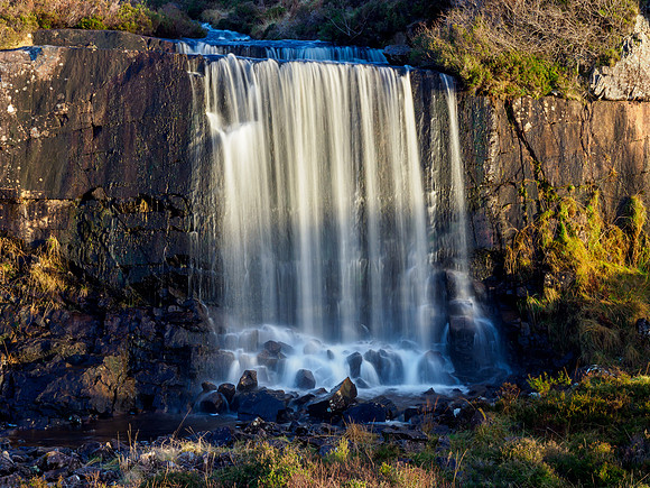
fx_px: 1371
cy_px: 241
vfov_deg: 20.2
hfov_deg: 26.7
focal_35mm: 73
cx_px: 320
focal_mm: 36
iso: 200
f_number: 7.1
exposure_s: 1/1.67
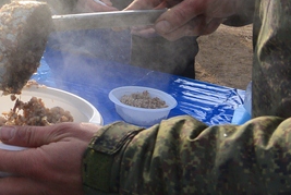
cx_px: -109
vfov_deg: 15.0
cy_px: -60
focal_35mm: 87
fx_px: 704
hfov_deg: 20.8
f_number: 4.5
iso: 100
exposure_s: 1/640
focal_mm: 11
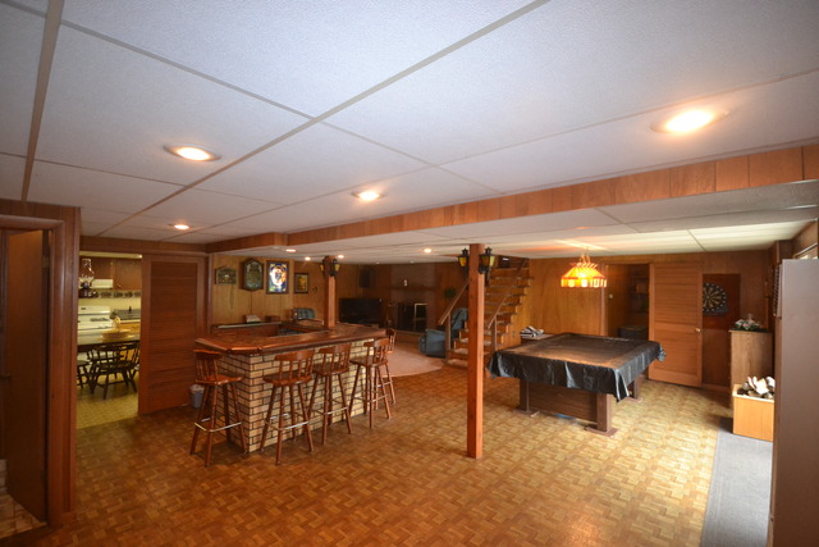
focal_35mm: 15
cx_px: 410
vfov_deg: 77.4
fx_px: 341
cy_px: 274
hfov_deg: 100.4
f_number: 4
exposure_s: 1/60
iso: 2500
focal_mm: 10
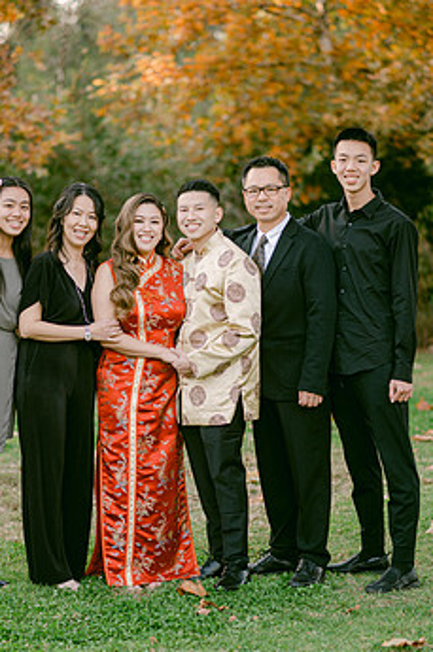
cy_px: 344
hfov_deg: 12.3
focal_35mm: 111
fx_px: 2009
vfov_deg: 18.4
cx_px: 181
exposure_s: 1/200
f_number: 2
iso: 200
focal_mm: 85
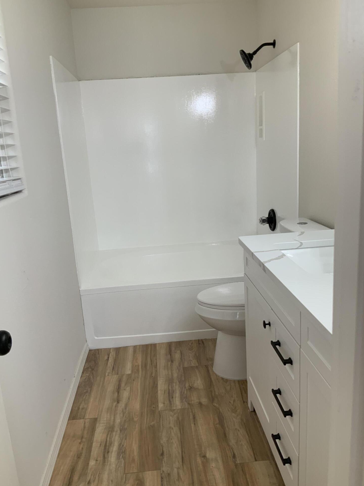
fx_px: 421
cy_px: 244
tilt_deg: -12.1
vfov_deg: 60.0
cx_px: 178
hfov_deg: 46.8
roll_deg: +4.2
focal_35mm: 30
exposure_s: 1/120
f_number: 1.8
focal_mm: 3
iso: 64
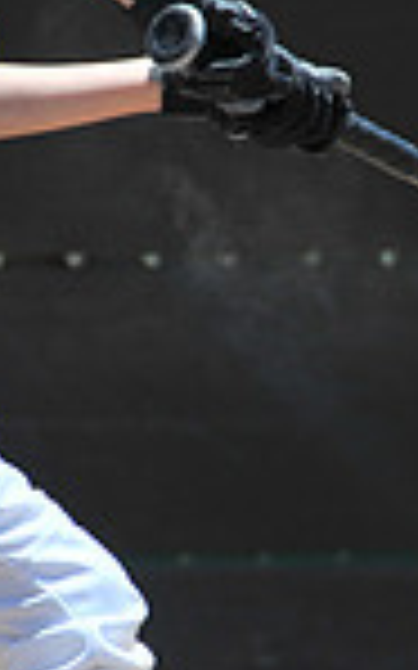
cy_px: 335
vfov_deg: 1.8
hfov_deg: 1.1
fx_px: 21638
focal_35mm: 1186
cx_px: 54
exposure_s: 1/1000
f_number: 5.6
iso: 200
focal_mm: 200
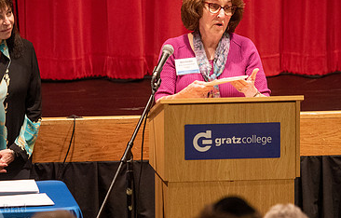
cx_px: 168
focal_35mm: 282
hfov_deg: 7.4
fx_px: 2638
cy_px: 114
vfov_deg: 4.7
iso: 2500
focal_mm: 150
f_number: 2.8
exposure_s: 1/80
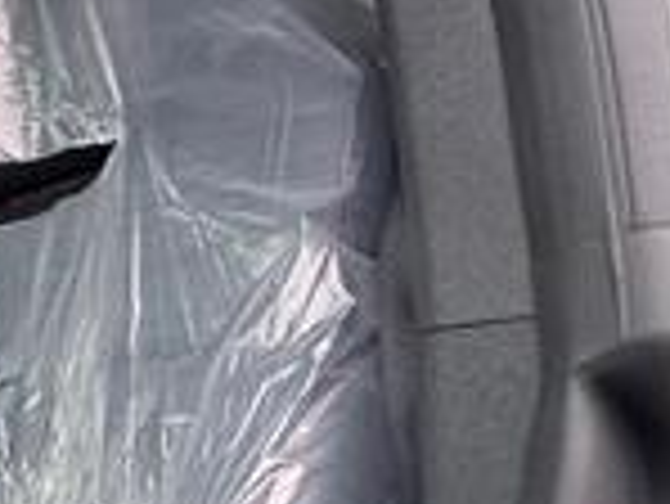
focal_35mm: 60
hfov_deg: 21.9
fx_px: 1162
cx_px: -499
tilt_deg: -1.7
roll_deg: -0.6
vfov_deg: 23.5
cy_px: 500
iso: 64
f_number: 2.2
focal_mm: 2.22
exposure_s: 1/99
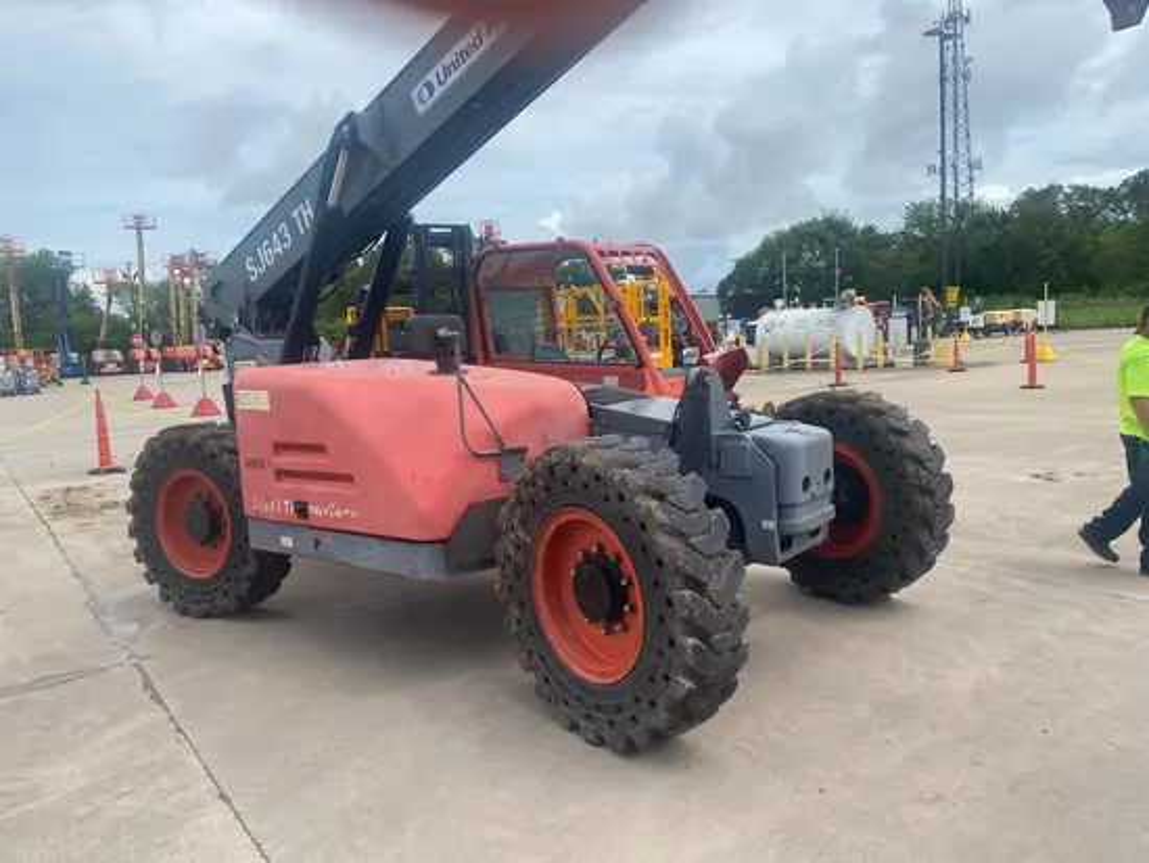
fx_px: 863
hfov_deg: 67.3
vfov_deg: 53.1
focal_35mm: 26
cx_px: 574
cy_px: 432
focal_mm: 4.25
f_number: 1.8
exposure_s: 1/2890
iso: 32
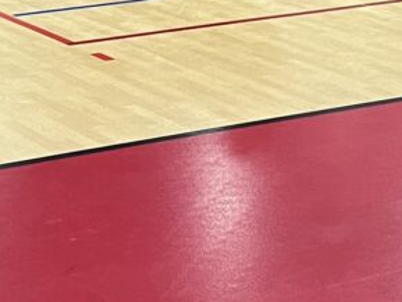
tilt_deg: -2.3
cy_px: -220
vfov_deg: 10.2
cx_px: 154
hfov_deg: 14.3
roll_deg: +0.9
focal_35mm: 138
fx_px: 1603
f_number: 1.6
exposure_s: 1/60
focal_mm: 5.1
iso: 250
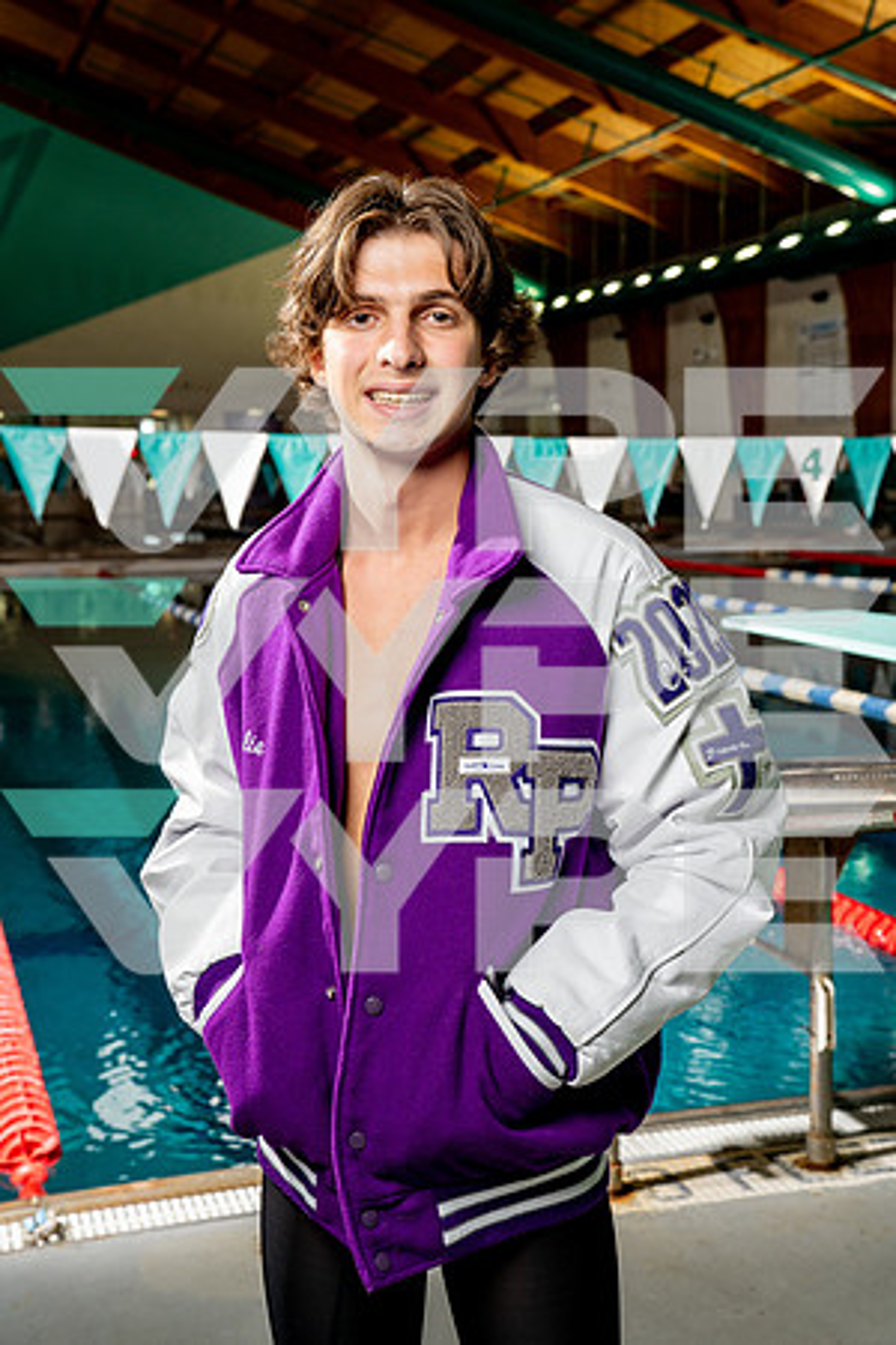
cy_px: 672
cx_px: 448
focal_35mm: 48
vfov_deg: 41.1
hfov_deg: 28.1
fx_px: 1792
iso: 640
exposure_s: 1/250
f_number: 6.3
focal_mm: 48
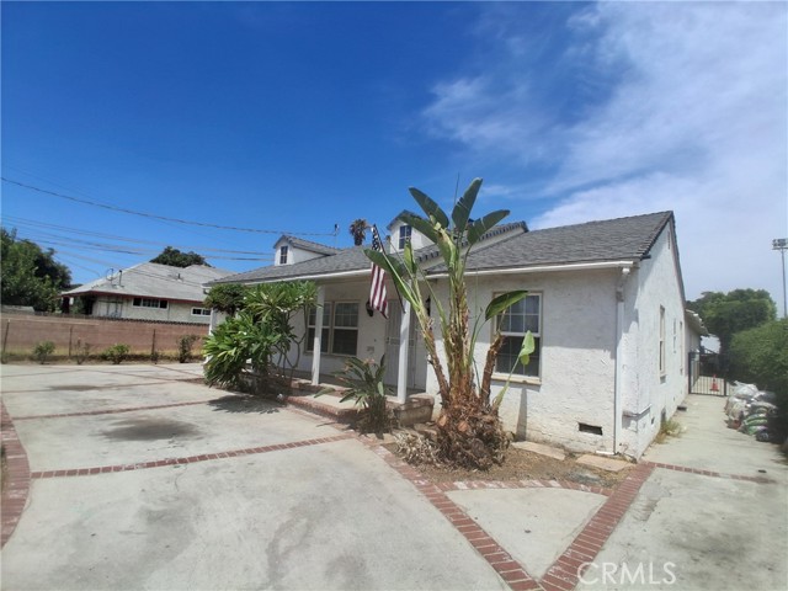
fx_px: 387
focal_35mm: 17
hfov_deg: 91.0
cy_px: 296
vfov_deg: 74.7
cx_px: 394
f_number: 2.2
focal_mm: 1.4
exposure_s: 1/1506
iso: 50
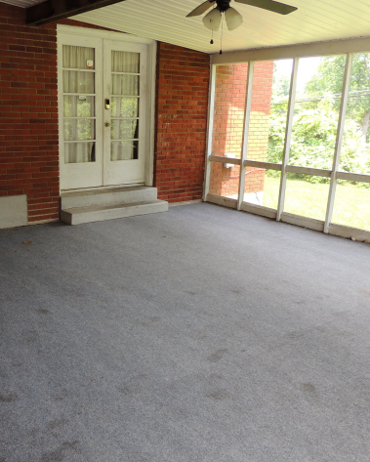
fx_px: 451
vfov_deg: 54.2
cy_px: 231
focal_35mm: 33
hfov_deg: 44.1
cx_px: 132
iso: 100
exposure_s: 1/50
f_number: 3
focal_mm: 4.3
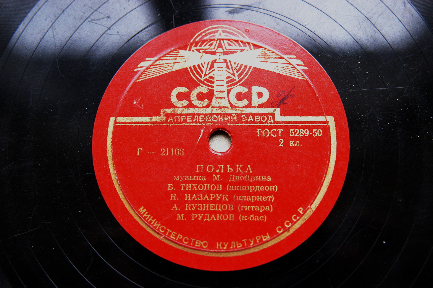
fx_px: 631
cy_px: 144
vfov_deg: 25.7
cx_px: 216
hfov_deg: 37.9
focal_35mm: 52
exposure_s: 1/45
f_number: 3.5
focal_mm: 35
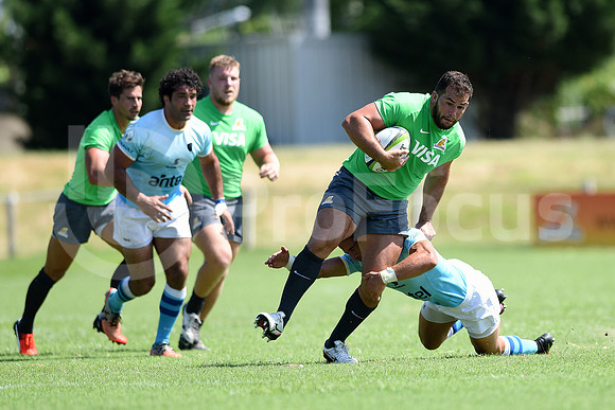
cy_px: 205
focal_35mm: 300
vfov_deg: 4.6
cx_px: 308
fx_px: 5126
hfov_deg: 6.9
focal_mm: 300
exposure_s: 1/1600
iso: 200
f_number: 2.8
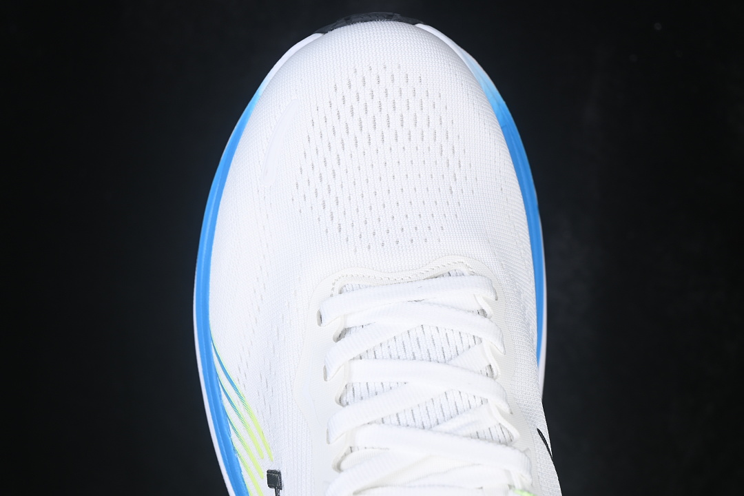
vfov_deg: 18.2
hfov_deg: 27.0
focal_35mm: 75
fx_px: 1550
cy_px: 248
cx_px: 372
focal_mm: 50
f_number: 7.1
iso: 160
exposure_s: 1/80
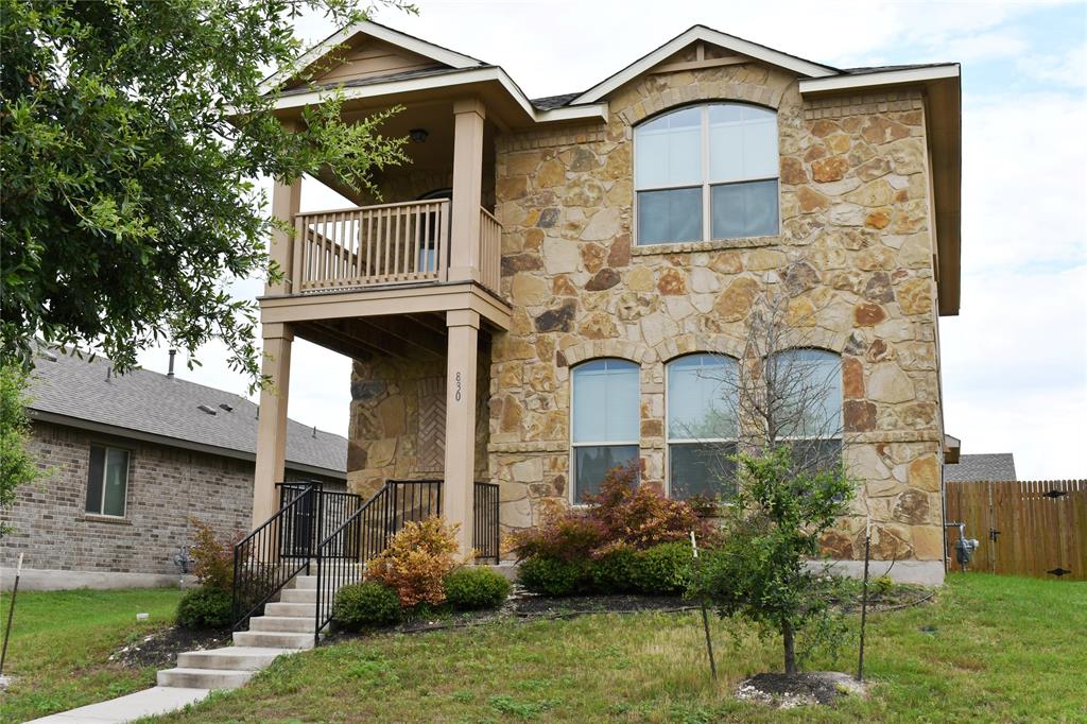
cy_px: 362
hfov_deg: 49.6
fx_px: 1177
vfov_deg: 34.2
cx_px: 544
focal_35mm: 39
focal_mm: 26
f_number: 10
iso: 400
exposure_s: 1/250
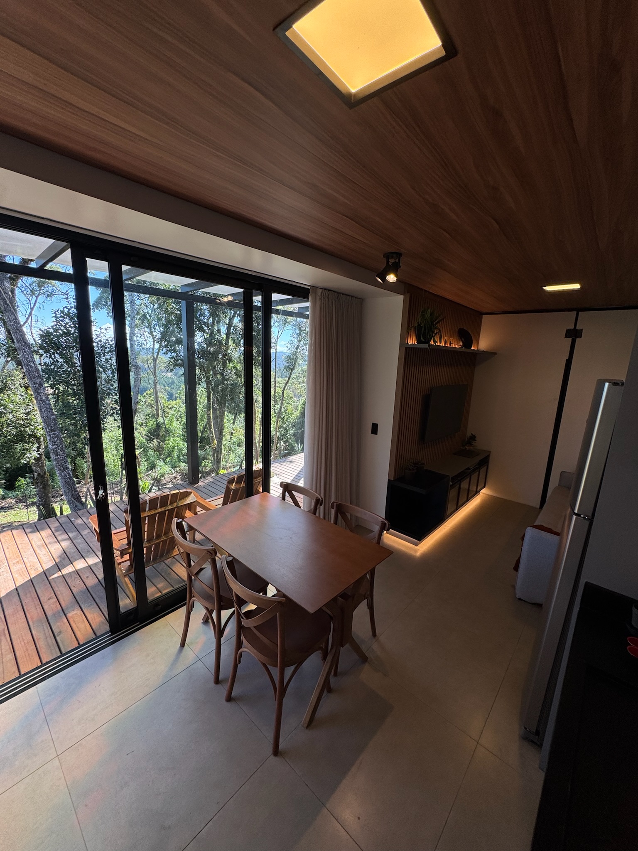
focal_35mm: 14
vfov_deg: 102.1
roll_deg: -2.4
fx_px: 344
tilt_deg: -9.2
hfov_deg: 85.7
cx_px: 319
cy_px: 426
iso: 40
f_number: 2.2
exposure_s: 1/238
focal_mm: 2.22
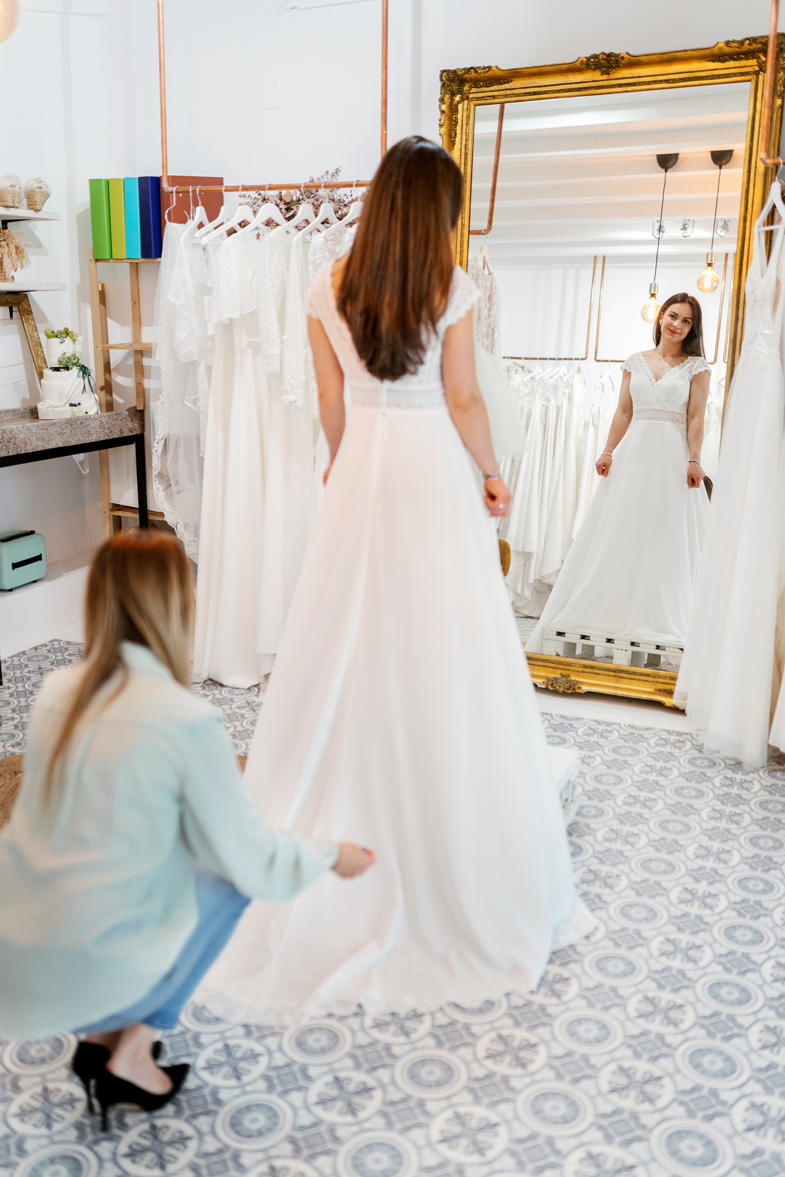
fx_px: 1145
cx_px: 392
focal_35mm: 35
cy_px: 588
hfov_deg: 37.8
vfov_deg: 54.4
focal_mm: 35
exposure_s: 1/160
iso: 640
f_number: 1.4
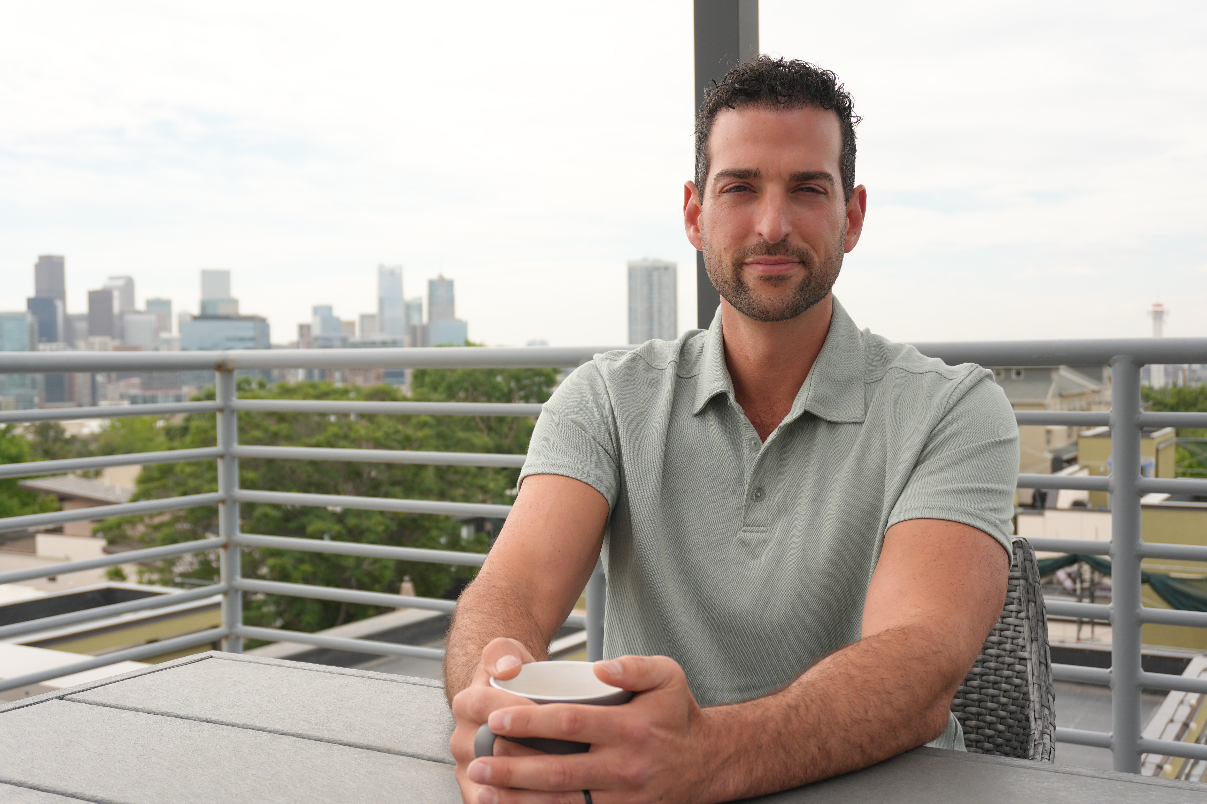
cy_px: 402
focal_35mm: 40
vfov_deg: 33.0
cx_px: 604
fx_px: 1358
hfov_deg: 47.9
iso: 100
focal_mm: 27
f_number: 5
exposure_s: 1/320
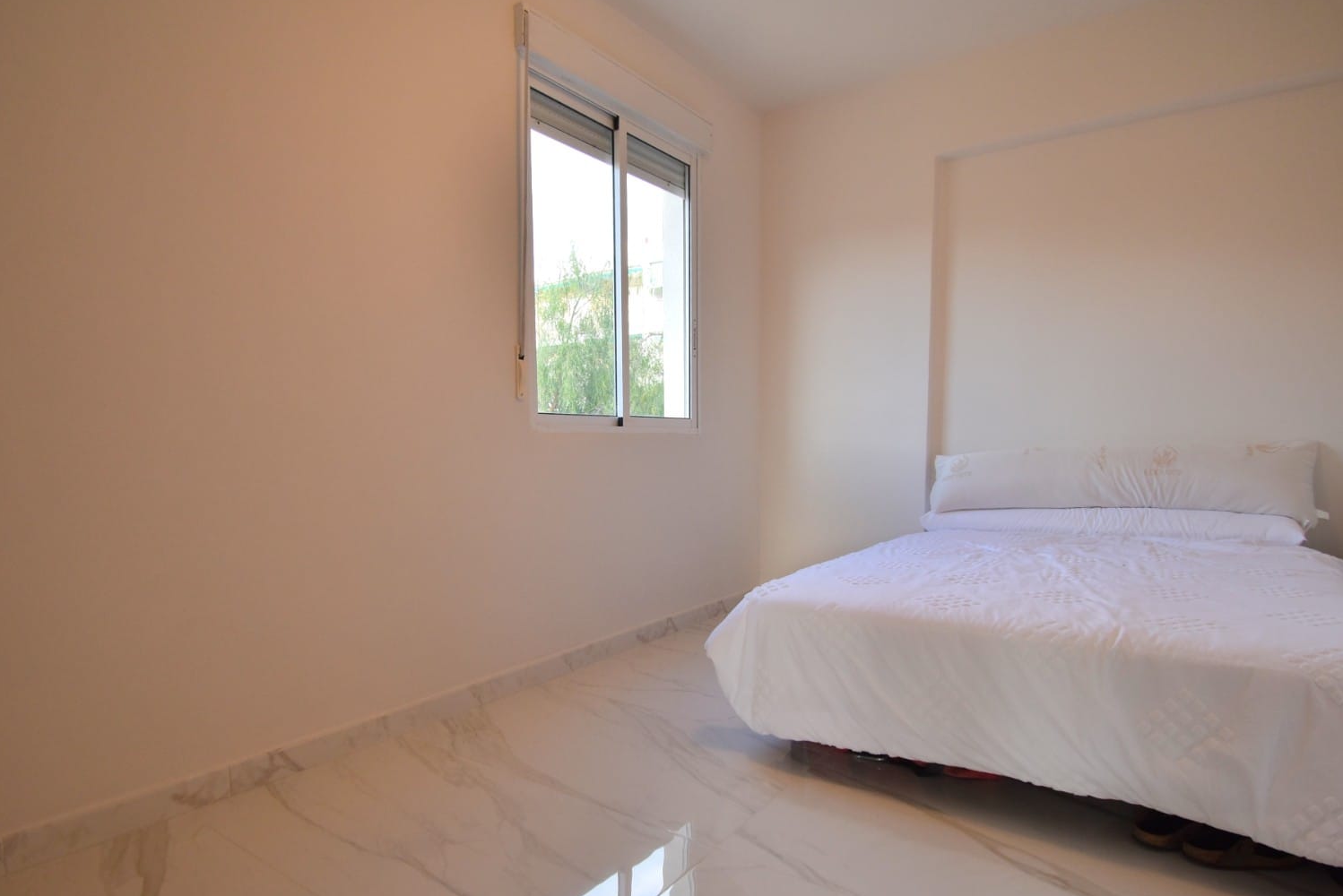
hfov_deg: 89.9
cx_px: 645
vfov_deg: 67.0
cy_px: 519
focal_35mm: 18
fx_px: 672
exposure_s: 1/125
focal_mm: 10
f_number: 5.6
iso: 200
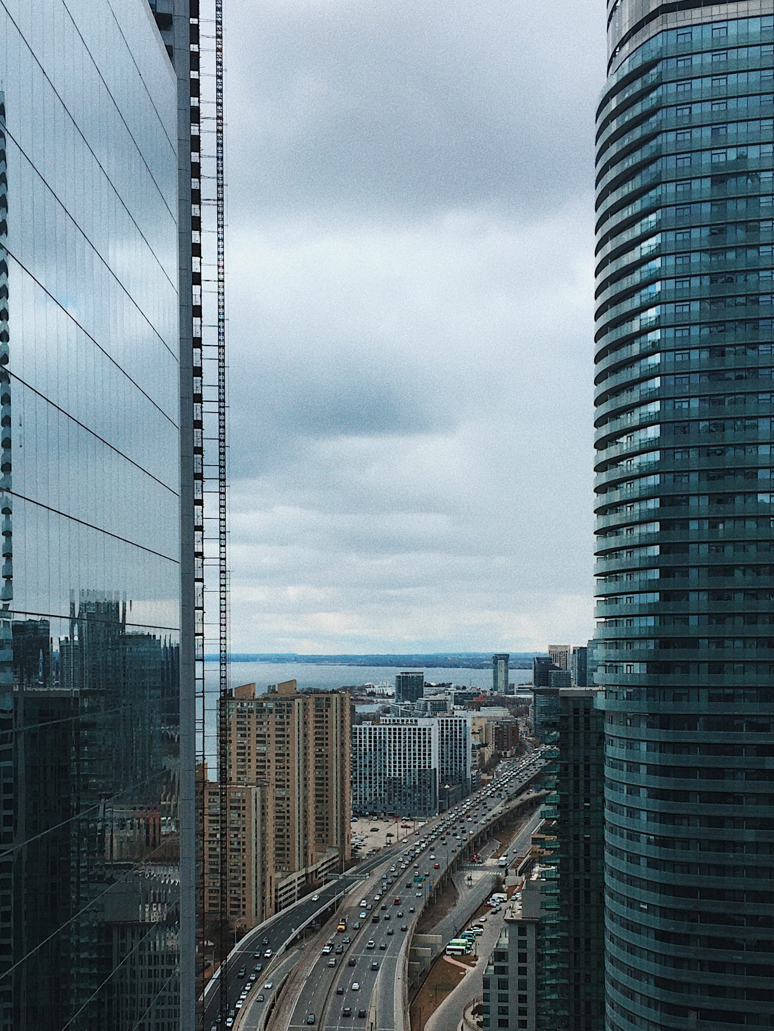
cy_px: 670
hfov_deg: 35.1
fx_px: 1222
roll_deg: -0.6
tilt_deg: -0.6
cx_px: 413
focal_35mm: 41
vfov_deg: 45.2
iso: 32
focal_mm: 4.15
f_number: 2.2
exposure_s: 1/1883
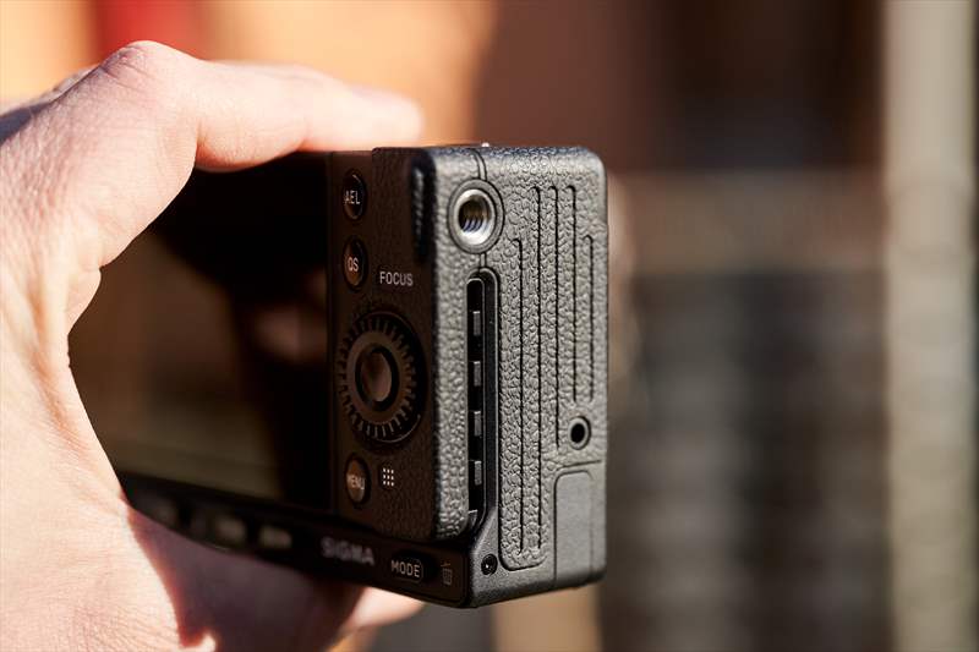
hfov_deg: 28.8
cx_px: 490
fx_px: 1903
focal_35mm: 70
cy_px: 326
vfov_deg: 19.4
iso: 200
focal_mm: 70
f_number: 3.5
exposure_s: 1/1600
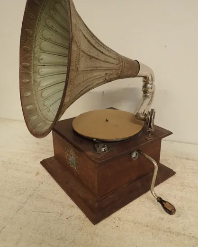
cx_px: 95
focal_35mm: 28
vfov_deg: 62.0
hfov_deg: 51.5
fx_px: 205
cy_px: 107
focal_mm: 4.5
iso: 200
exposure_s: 1/30
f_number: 2
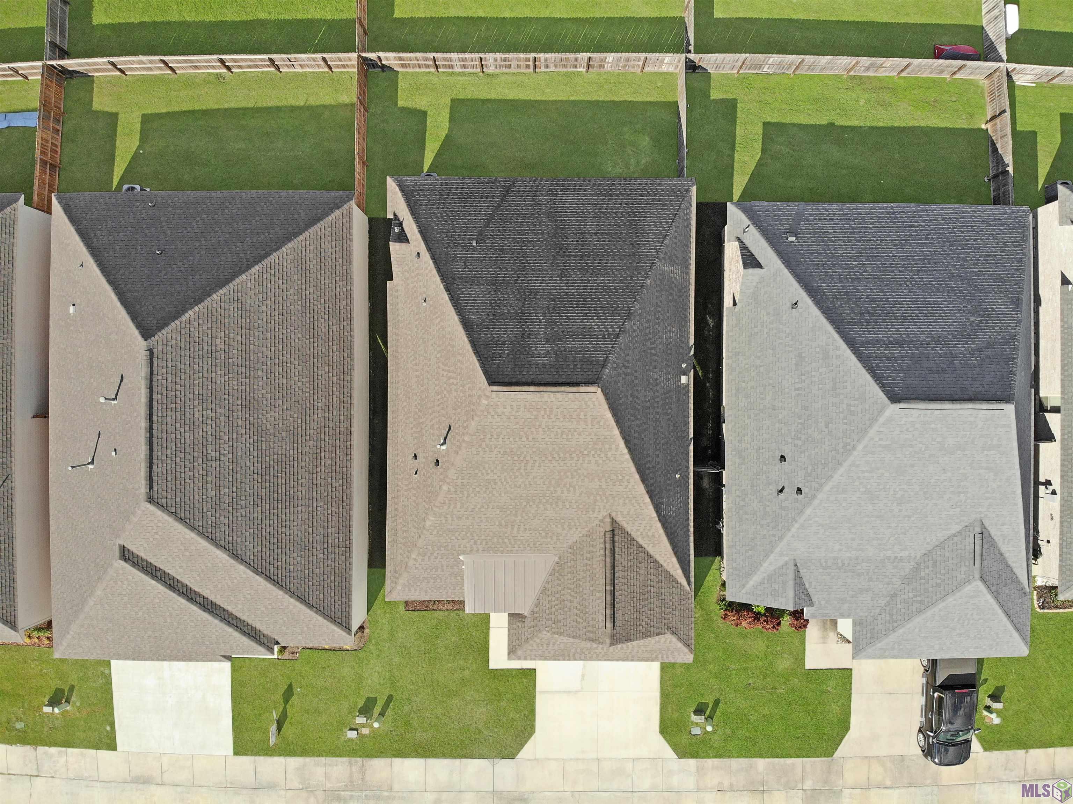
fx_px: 744
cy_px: 402
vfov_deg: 56.8
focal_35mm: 24
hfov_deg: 71.6
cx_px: 536
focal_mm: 4.5
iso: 100
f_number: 2.8
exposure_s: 1/653
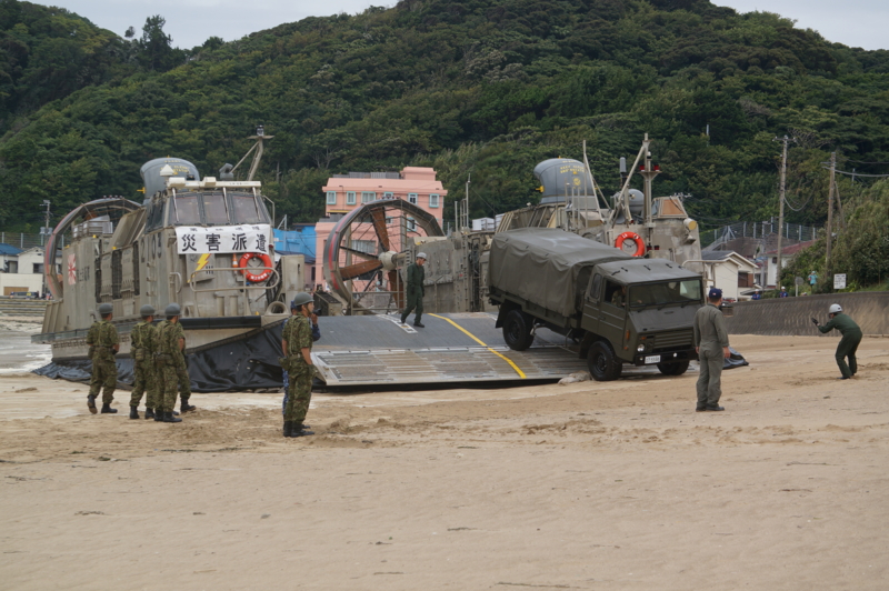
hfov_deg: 24.6
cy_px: 296
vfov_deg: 16.5
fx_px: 2036
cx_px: 444
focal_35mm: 82
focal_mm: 55
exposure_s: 1/250
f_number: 7.1
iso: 100
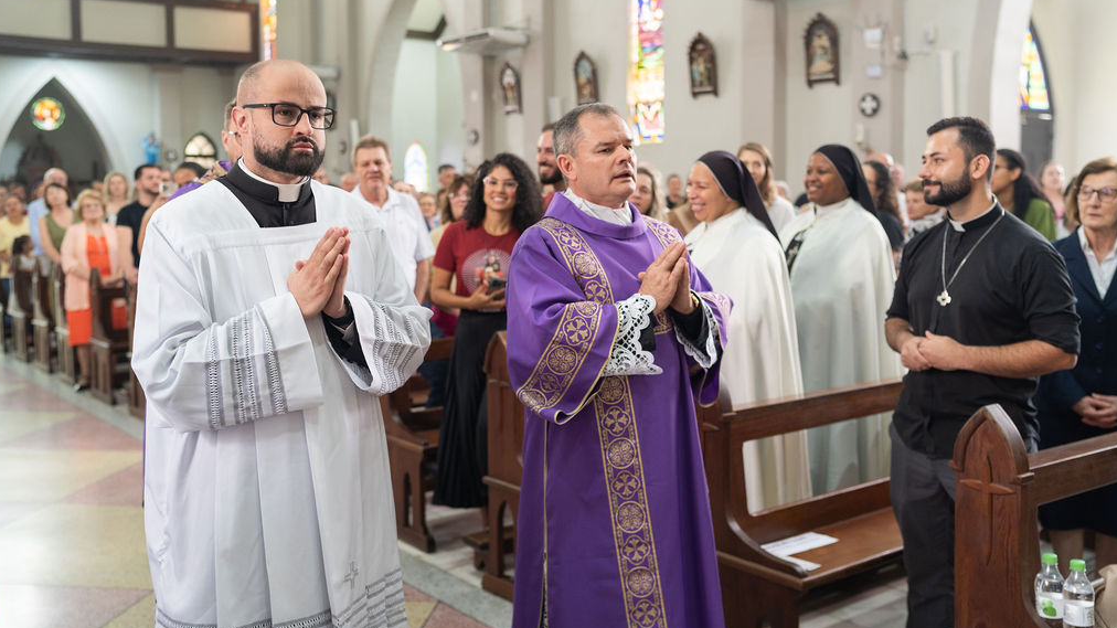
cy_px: 261
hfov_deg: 52.8
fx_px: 1125
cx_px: 555
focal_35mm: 38
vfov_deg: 31.1
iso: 800
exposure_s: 1/160
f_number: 2.8
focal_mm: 35
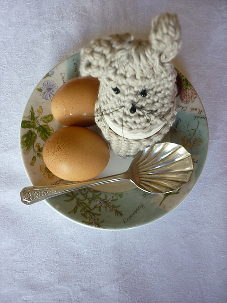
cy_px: 152
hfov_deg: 42.9
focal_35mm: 33
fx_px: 289
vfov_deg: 55.4
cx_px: 114
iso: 160
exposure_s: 1/30
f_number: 2.8
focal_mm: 5.5
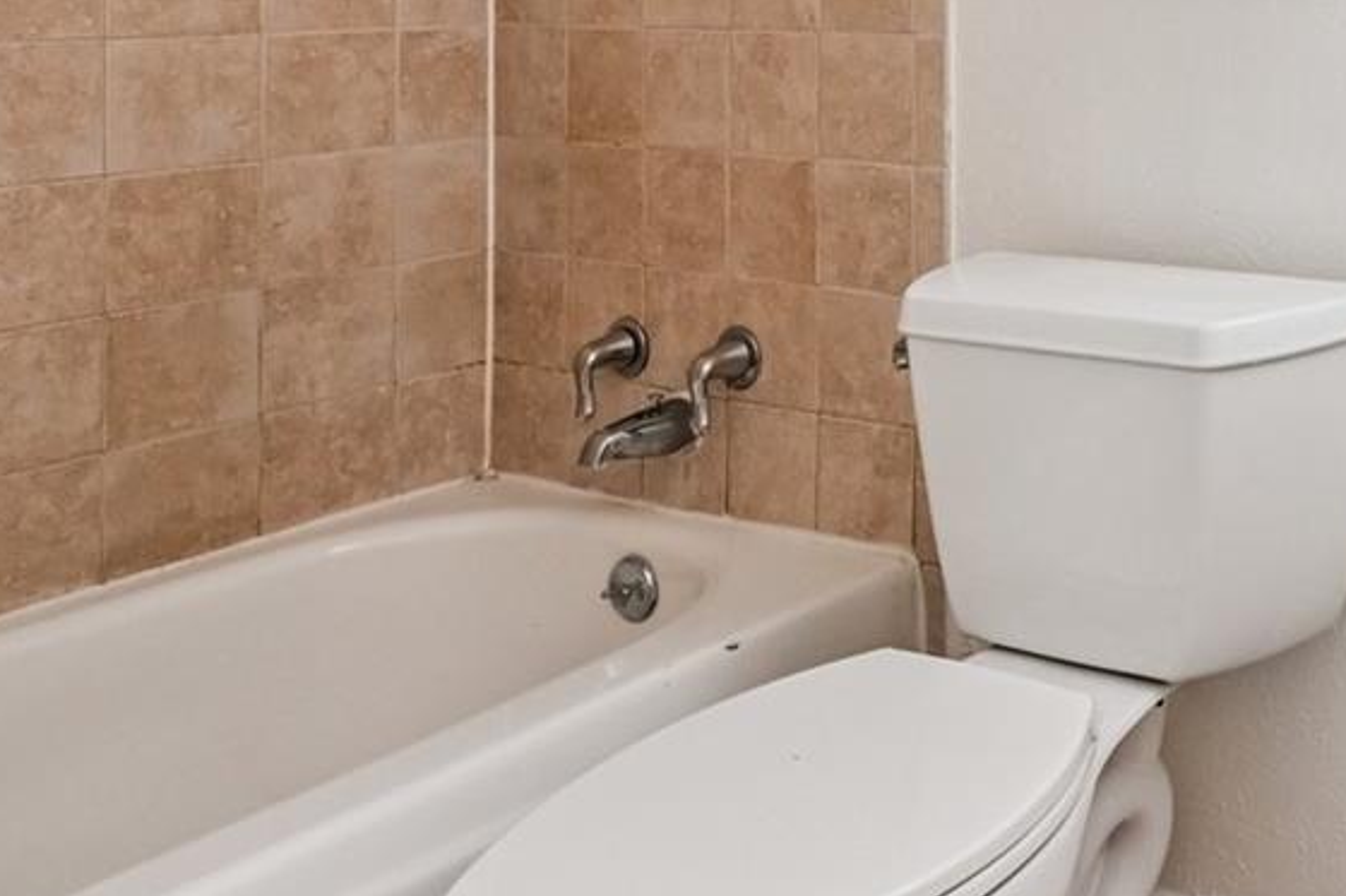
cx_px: 1488
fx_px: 1495
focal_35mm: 40
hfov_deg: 39.4
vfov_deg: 30.6
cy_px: -31
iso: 400
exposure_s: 1/8
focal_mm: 14
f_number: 10
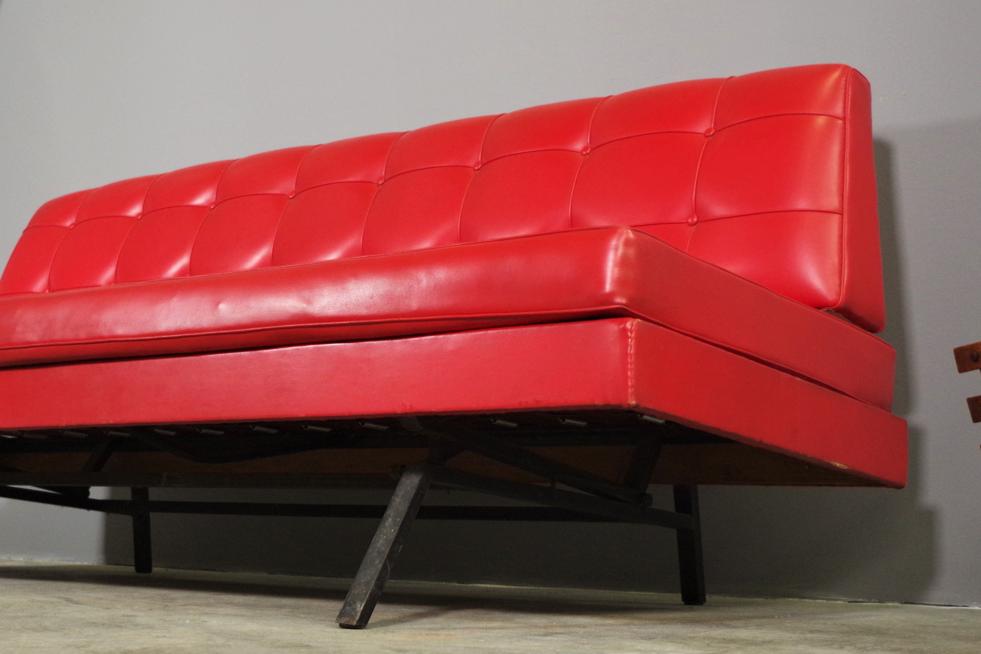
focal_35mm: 58
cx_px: 339
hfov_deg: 34.2
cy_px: 202
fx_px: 1580
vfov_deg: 23.2
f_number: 4
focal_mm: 26.25
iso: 800
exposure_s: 1/60
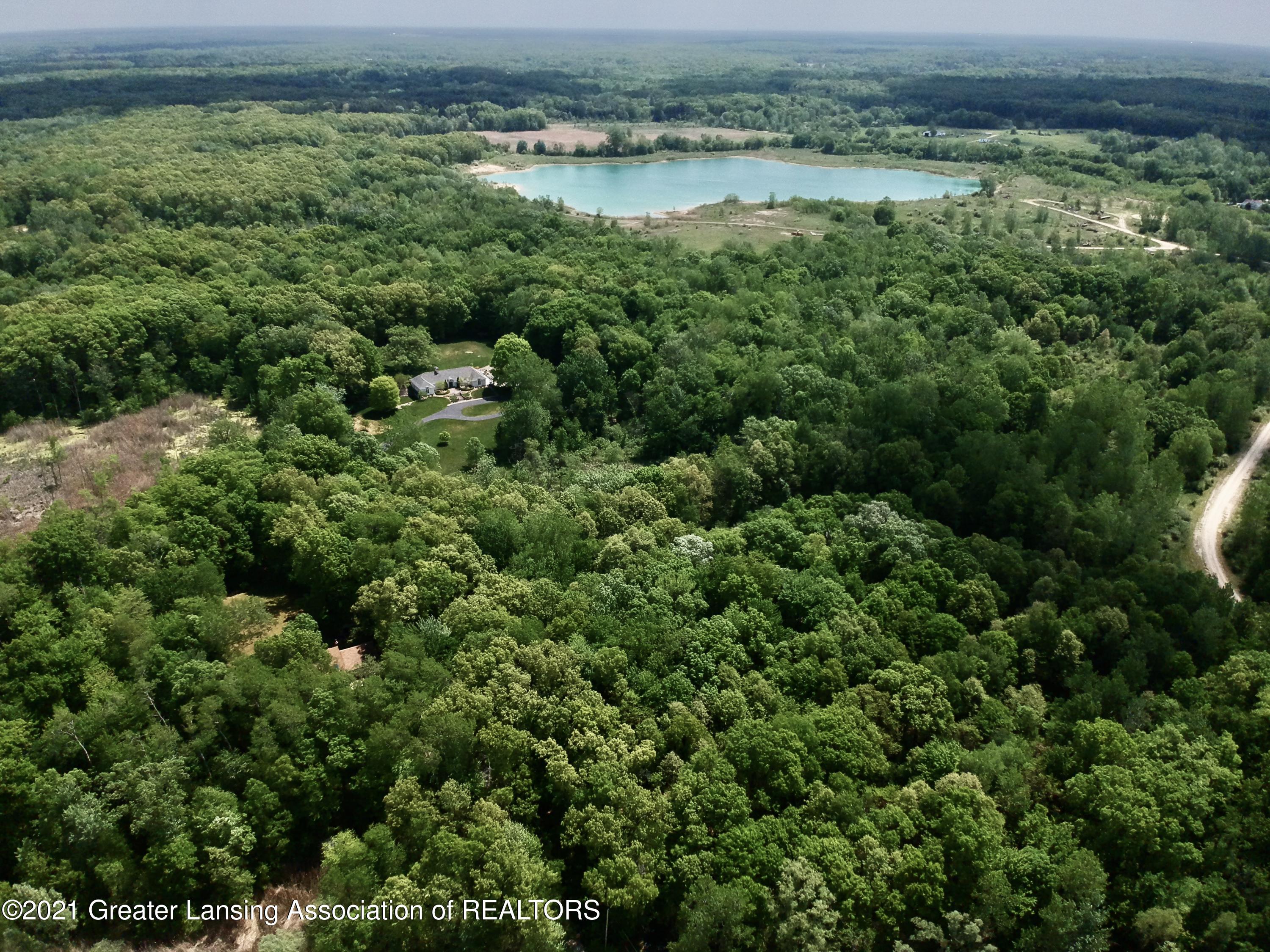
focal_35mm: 25
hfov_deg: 69.4
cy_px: 476
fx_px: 917
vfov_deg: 54.9
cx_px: 635
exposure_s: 1/8000
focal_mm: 4.49
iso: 400
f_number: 2.6
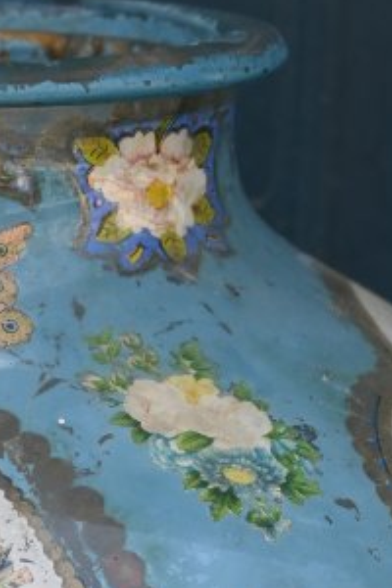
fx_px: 2646
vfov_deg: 12.0
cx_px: 41
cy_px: 945
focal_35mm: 162
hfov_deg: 8.4
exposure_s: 1/250
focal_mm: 27
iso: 200
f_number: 5.6
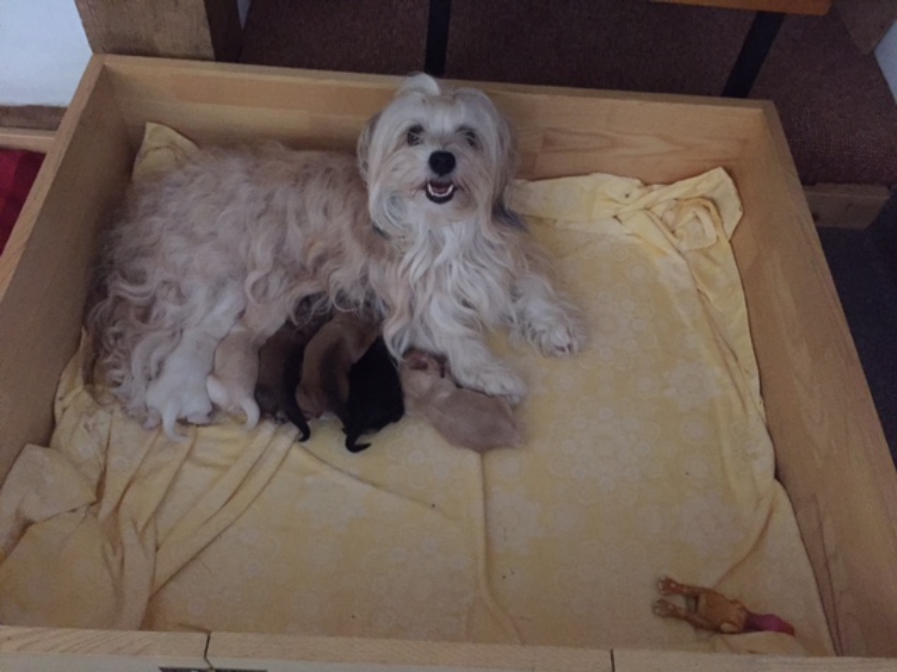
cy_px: 336
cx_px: 448
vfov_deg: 48.2
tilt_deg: -54.8
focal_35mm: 29
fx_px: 751
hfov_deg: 61.7
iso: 320
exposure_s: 1/17
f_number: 2.2
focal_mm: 4.15
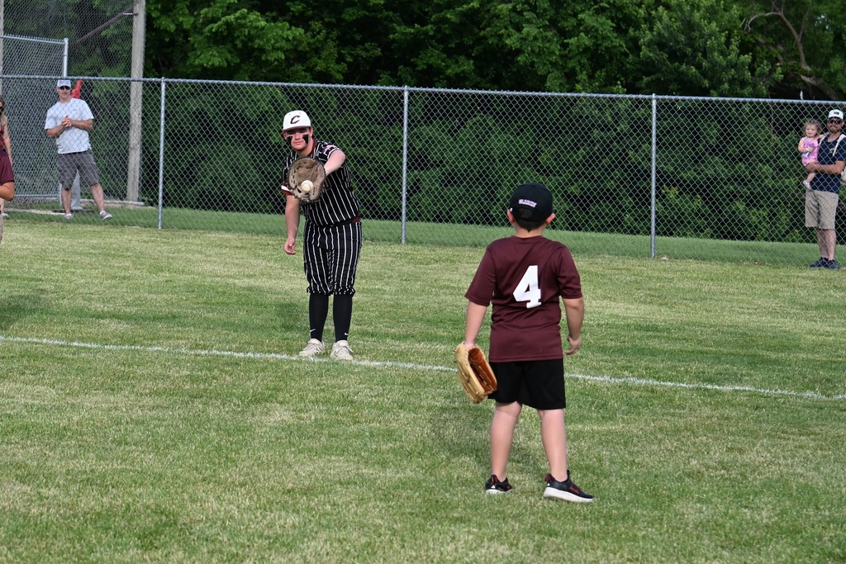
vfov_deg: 18.2
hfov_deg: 27.0
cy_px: 282
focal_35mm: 75
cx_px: 423
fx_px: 1763
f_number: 5
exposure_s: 1/1600
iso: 640
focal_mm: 75
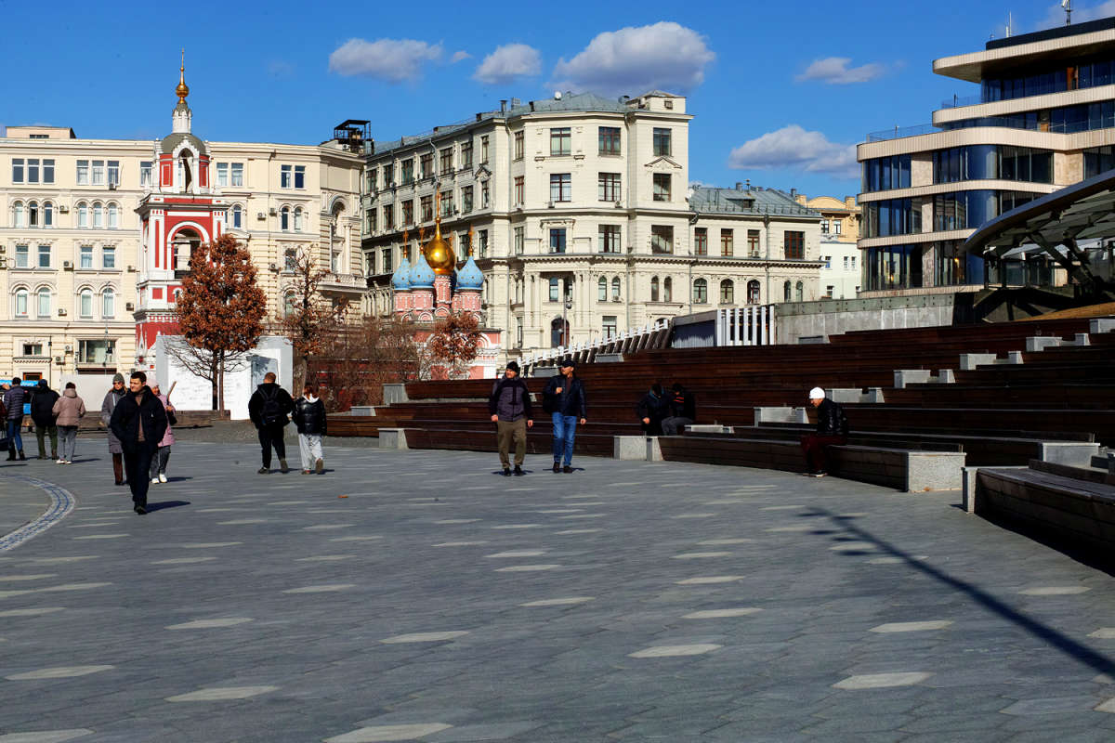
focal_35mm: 66
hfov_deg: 30.5
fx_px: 2044
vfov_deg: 20.6
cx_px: 558
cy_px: 372
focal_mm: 50
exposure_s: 1/400
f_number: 11
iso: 100
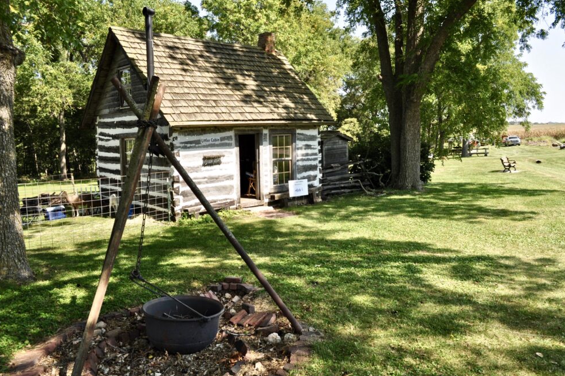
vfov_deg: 46.4
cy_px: 194
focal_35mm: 28
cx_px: 289
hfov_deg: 65.5
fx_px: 439
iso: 200
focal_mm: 18
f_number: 9
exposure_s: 1/100
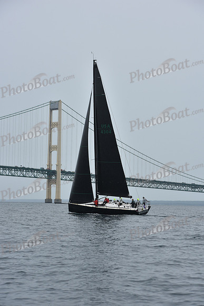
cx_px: 102
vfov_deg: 20.8
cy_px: 153
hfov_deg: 14.0
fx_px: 832
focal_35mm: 98
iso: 250
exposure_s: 1/800
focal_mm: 98
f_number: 6.3
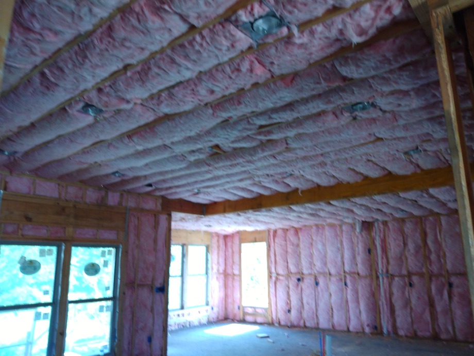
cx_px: 237
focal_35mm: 20
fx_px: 274
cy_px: 178
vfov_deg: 66.0
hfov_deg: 81.7
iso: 179
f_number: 2
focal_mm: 3.54
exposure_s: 1/60
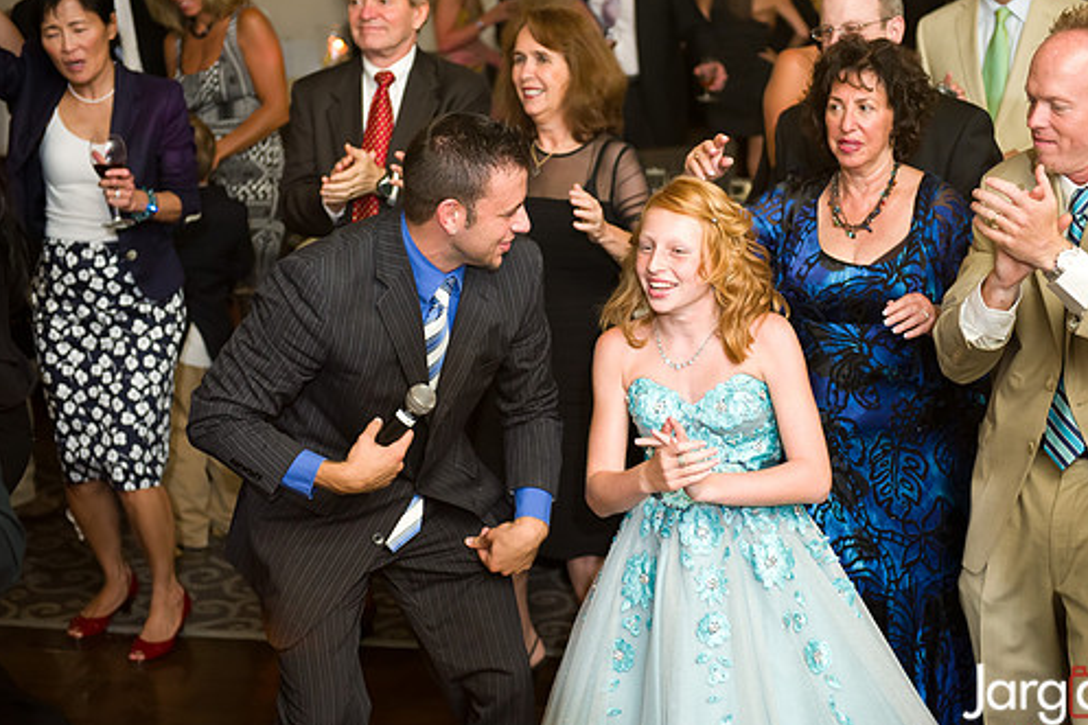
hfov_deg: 28.8
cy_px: 357
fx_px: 2115
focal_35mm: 70
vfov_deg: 19.4
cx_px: 626
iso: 1600
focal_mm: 60
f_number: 3.2
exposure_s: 1/125
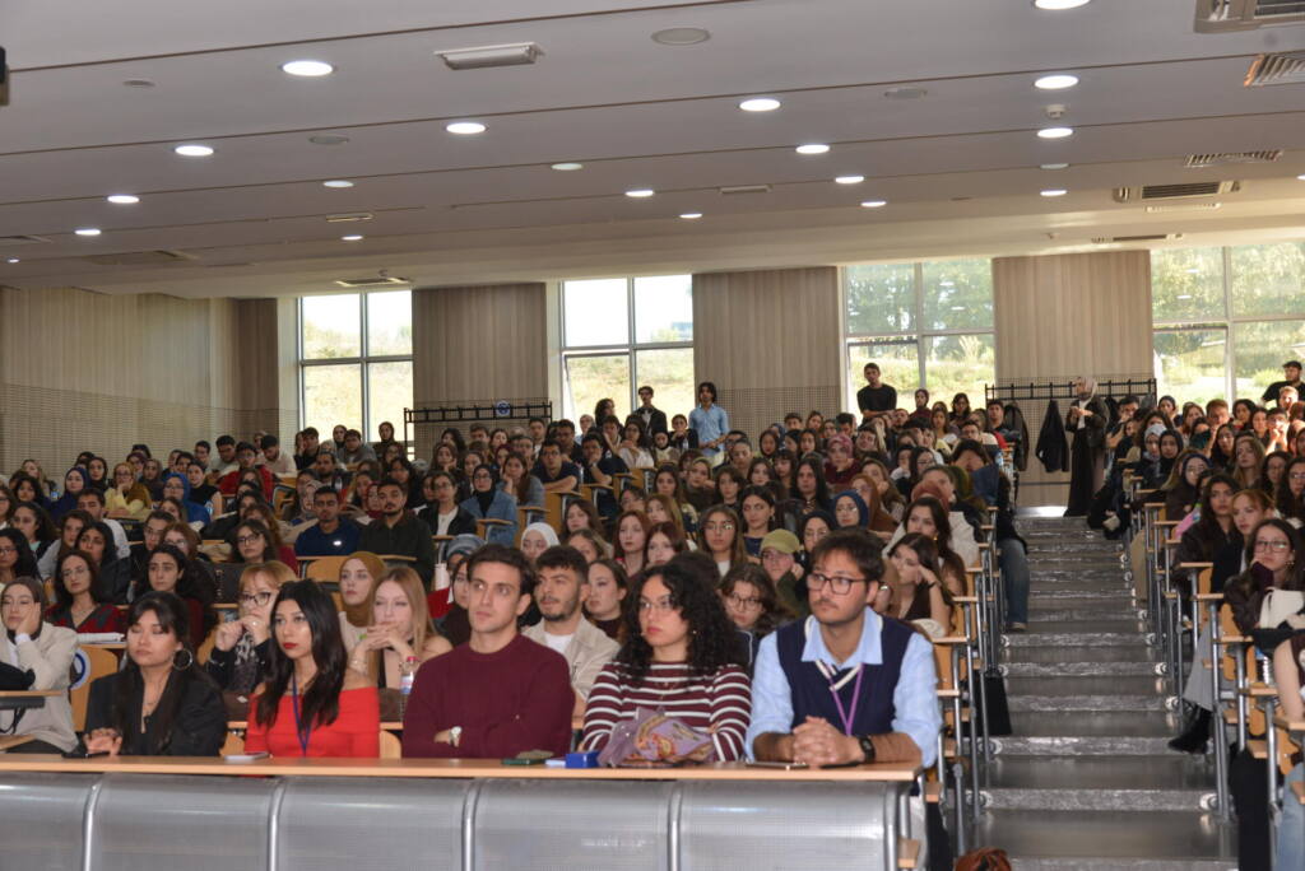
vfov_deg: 29.3
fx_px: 1668
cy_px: 436
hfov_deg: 42.7
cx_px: 652
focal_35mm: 46
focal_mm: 46
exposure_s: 1/60
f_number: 4
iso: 400
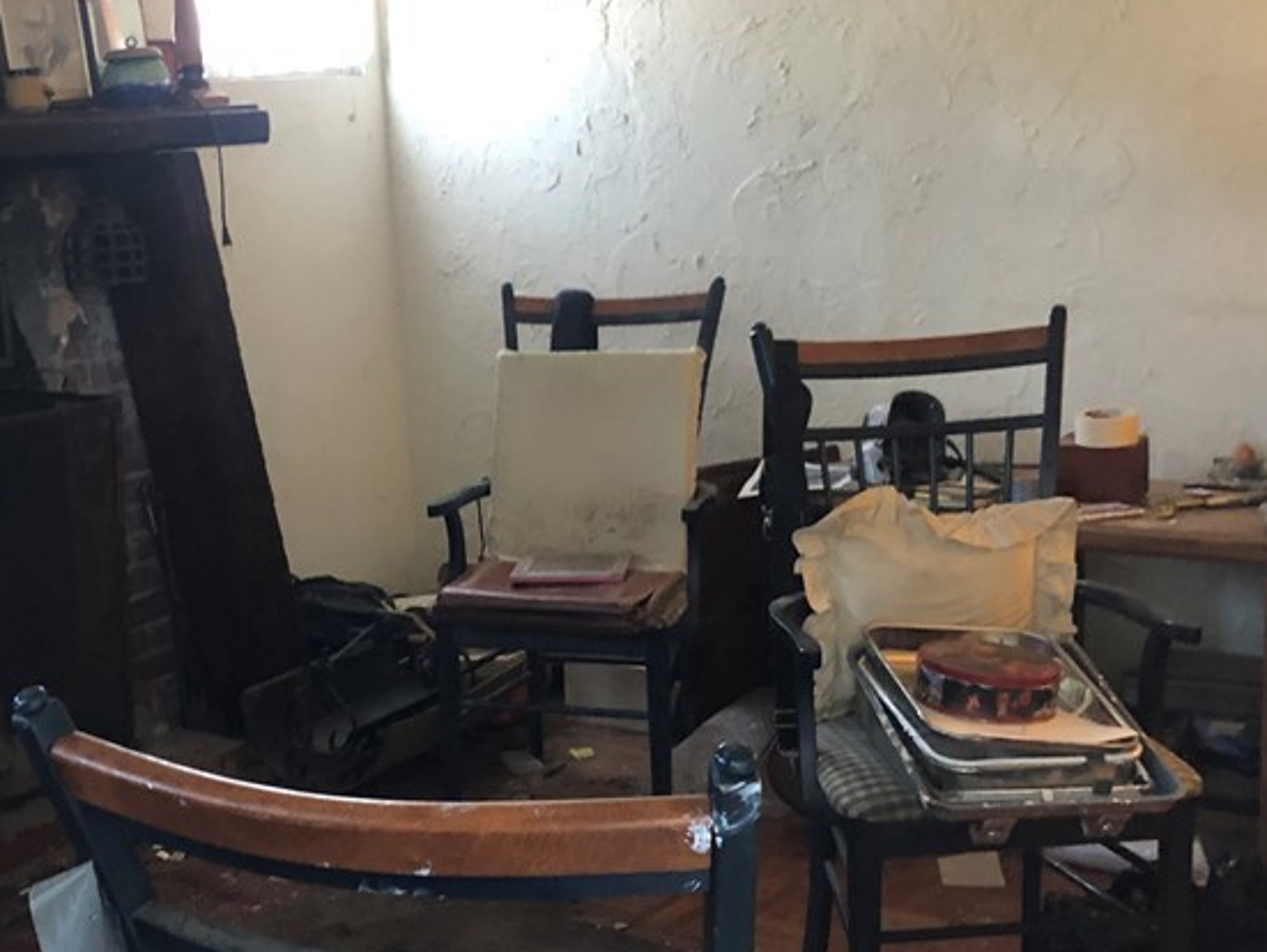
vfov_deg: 28.0
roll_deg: +4.0
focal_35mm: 52
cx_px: 377
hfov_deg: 36.2
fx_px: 1905
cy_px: 527
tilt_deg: -11.2
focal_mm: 4
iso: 100
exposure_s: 1/9
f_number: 1.8
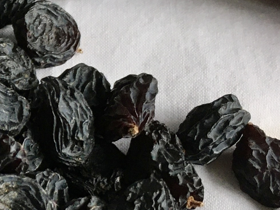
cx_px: -154
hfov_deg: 15.2
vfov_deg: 12.4
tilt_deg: -50.3
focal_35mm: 119
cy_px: 120
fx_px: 962
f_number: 2.2
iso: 100
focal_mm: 4.15
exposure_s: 1/33
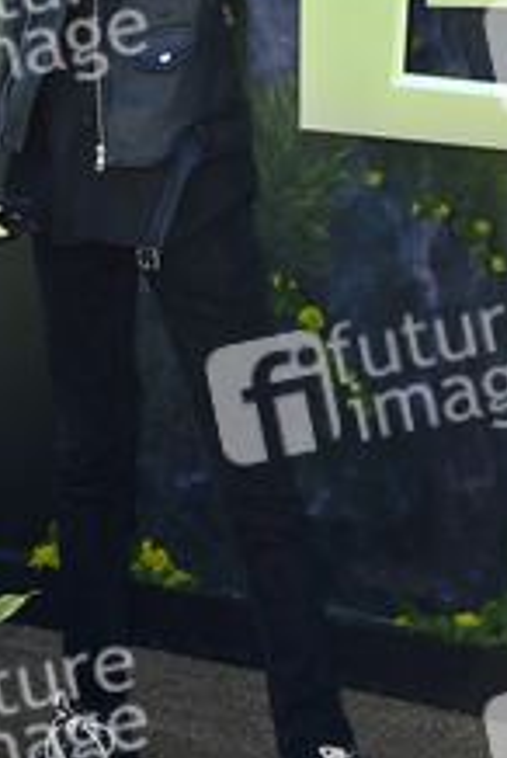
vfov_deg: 12.4
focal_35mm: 165
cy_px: 209
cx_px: 71
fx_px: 3474
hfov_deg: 8.3
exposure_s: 1/200
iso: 125
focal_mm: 90
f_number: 7.1
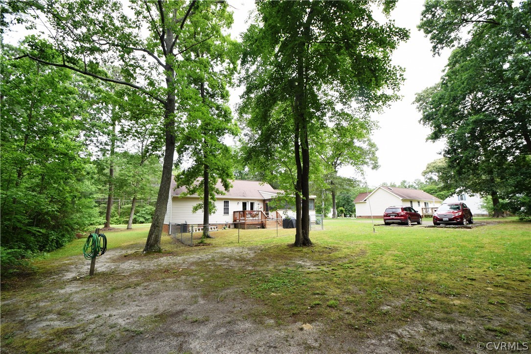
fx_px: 221
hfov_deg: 100.4
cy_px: 177
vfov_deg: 77.3
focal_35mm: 15
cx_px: 266
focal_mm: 10
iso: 400
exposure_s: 1/250
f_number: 8
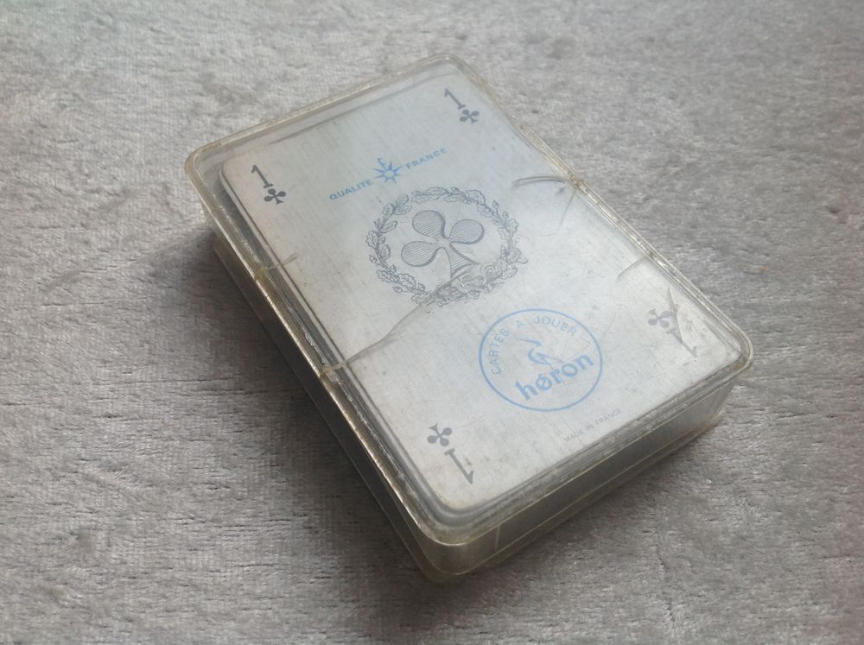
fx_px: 872
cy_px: 322
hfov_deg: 52.7
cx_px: 432
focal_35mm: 35
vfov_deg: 40.6
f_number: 2.4
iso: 50
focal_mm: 4.28
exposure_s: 1/570
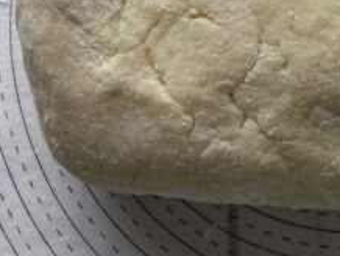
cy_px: 20
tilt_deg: -79.6
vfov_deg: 18.8
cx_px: 413
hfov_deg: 23.1
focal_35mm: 77
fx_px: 757
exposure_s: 1/100
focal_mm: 3.99
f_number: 1.8
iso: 32
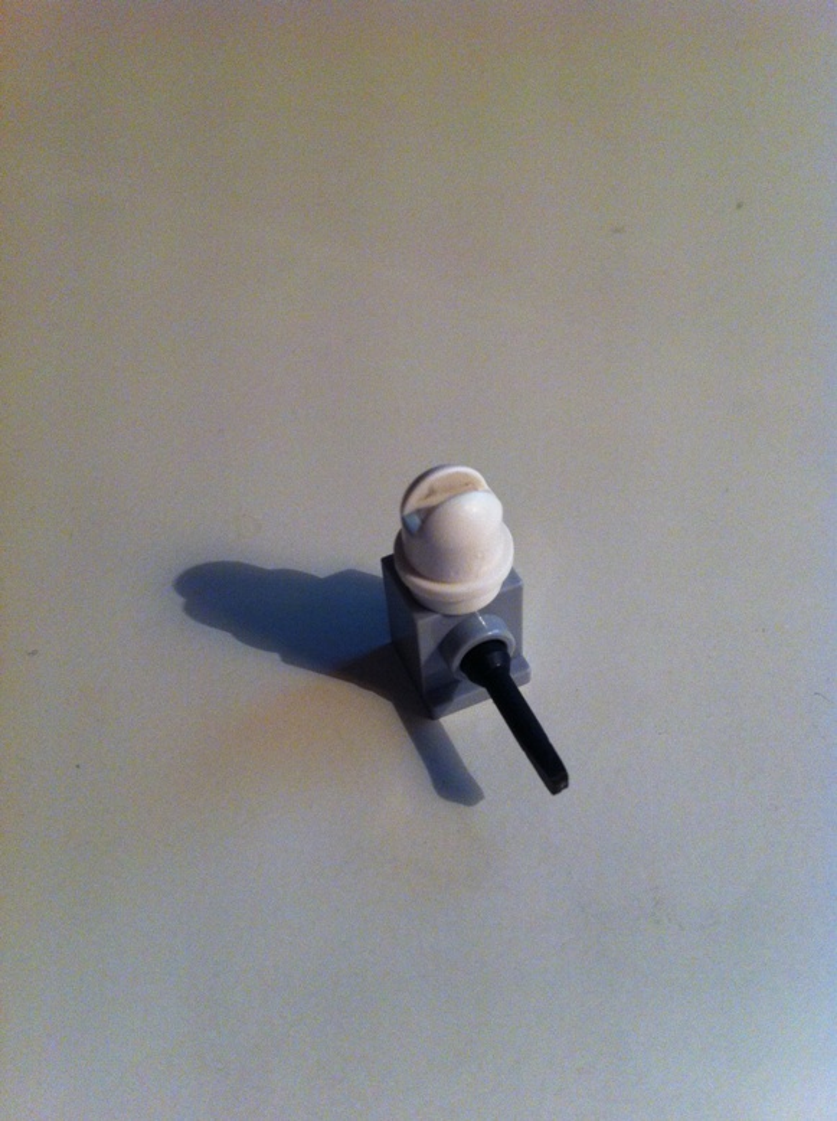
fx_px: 1131
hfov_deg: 40.6
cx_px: 418
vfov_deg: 52.7
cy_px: 560
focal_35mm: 35
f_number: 2.8
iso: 200
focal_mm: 3.85
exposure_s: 1/15
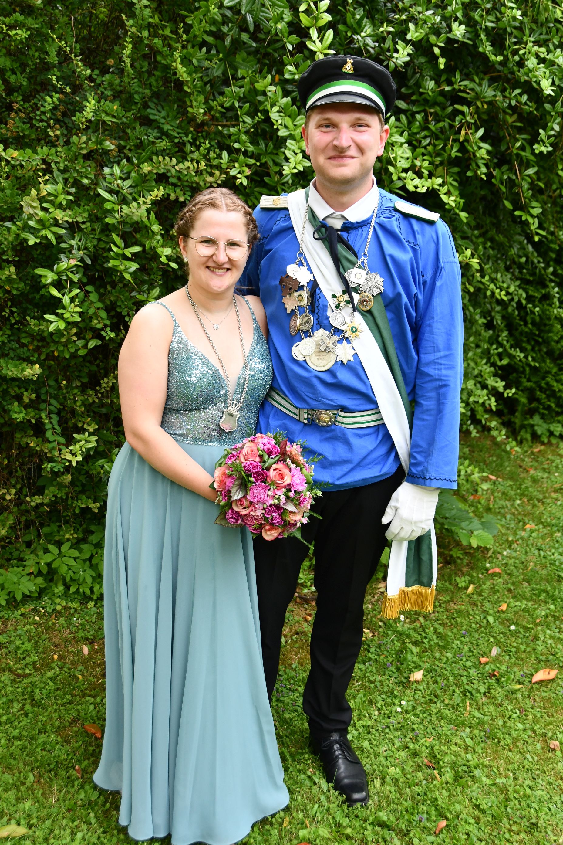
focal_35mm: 39
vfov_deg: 49.6
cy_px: 422
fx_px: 915
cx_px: 282
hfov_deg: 34.2
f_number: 4
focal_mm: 26
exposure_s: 1/250
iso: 720
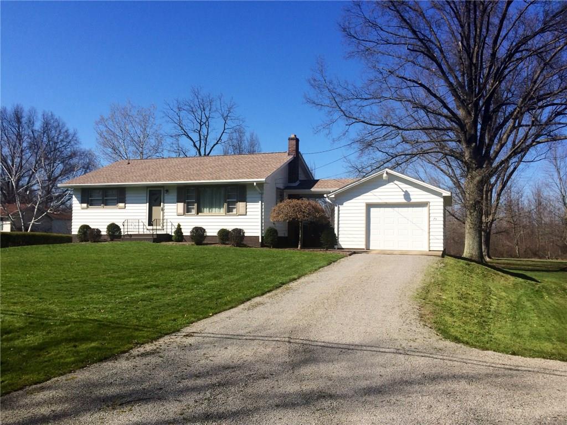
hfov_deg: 60.0
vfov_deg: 46.8
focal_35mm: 30
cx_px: 284
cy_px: 212
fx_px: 491
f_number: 2.2
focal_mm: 4.12
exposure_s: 1/2160
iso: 32
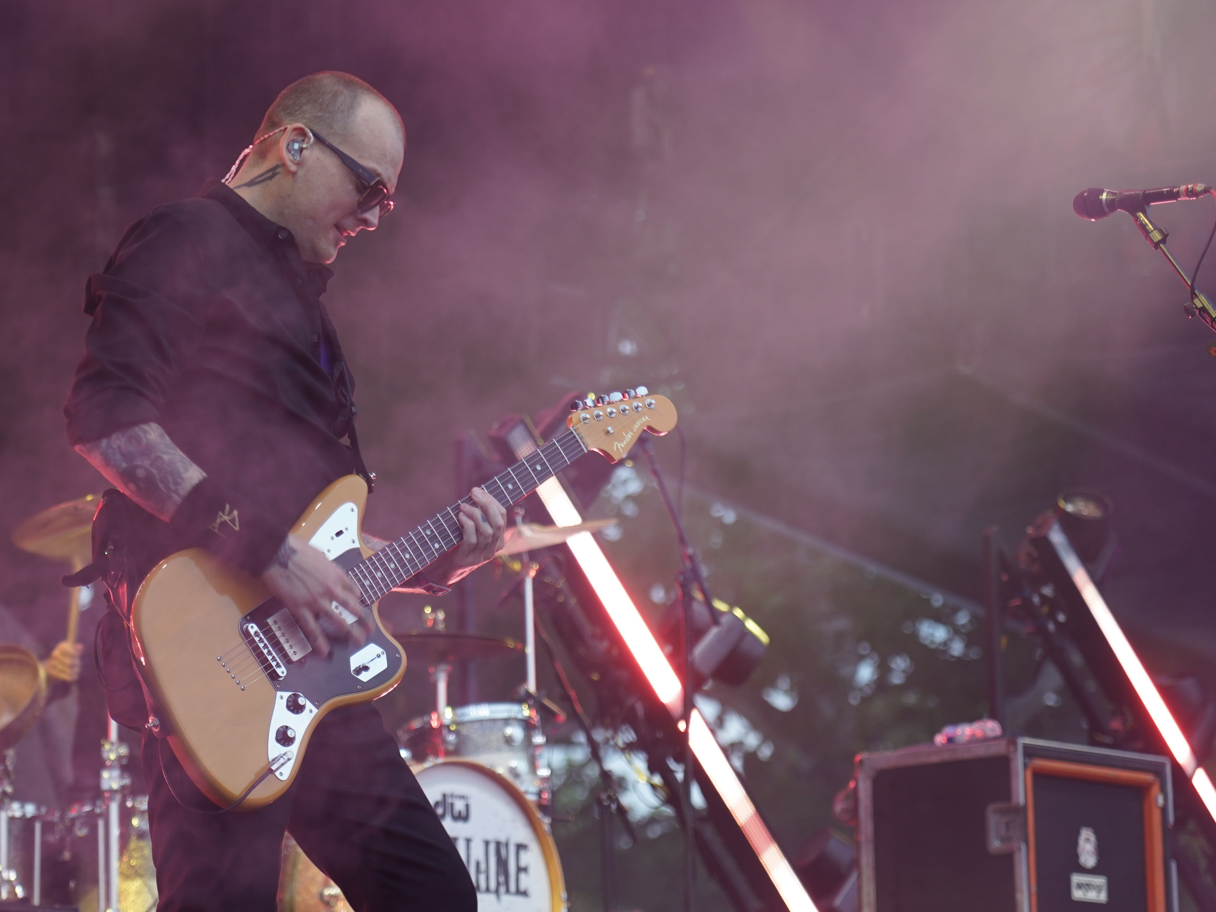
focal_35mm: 141
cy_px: 442
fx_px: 4953
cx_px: 375
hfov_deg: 14.0
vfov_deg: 10.5
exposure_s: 1/160
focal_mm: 105
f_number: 4
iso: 640
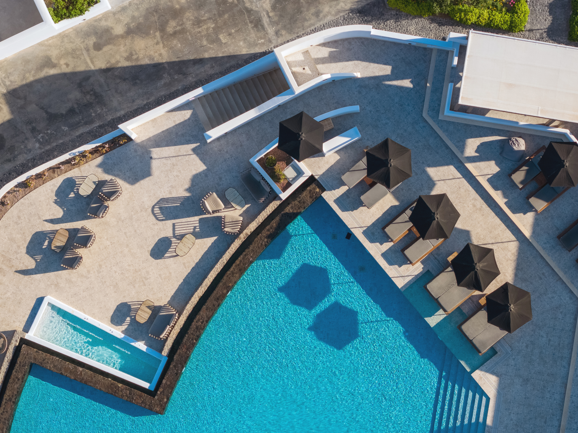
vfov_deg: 13.3
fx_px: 1853
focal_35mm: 111
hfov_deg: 17.7
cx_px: 301
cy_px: 327
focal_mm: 19.35
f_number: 2.8
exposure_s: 1/500
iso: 100
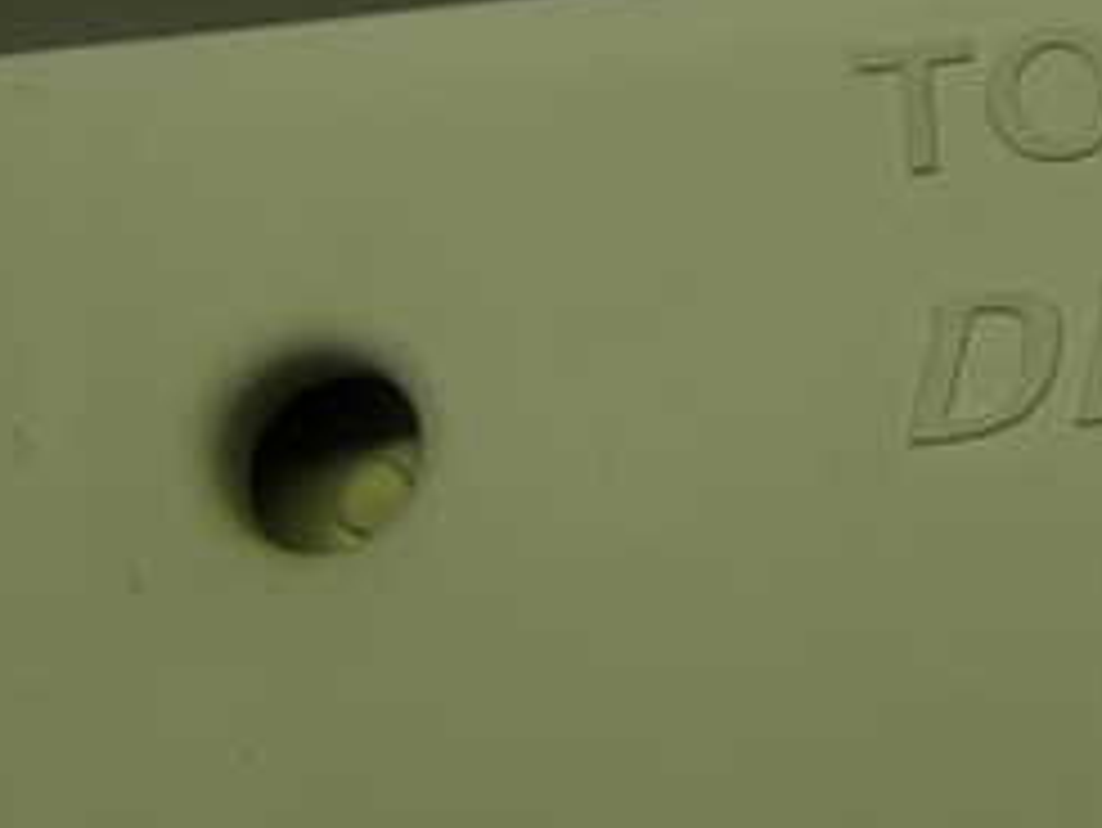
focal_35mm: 88
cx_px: 1255
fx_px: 2803
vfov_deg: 16.8
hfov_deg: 21.0
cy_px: 346
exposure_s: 1/80
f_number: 3.5
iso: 100
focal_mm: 6.37
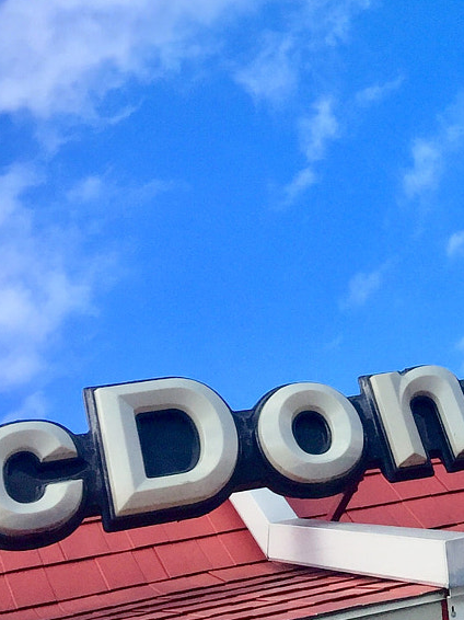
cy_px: -34
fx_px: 1467
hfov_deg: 17.3
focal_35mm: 82
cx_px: 536
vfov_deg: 22.7
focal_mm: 4.15
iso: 32
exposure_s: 1/1464
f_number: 2.2
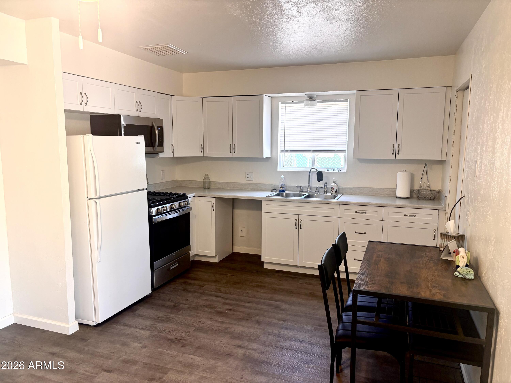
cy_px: 192
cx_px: 256
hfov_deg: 67.3
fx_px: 384
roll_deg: -0.3
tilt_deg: -7.8
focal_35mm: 26
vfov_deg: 53.1
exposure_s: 1/60
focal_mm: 5.96
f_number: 1.6
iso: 80
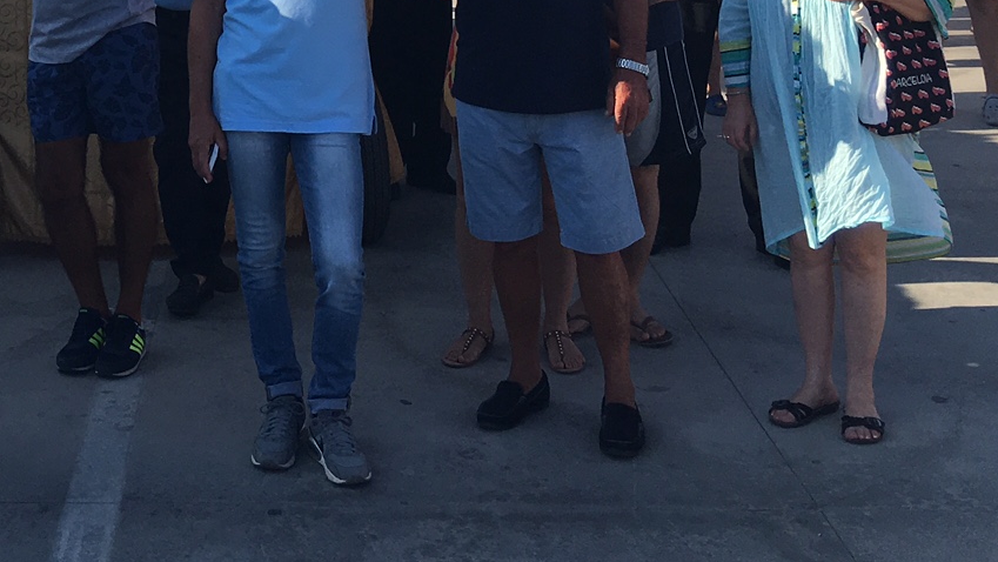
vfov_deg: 15.0
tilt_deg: +0.7
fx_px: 1985
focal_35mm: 75
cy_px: -256
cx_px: 160
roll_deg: -0.6
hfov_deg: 27.5
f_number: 2.2
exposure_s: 1/1166
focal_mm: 4.15
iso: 25
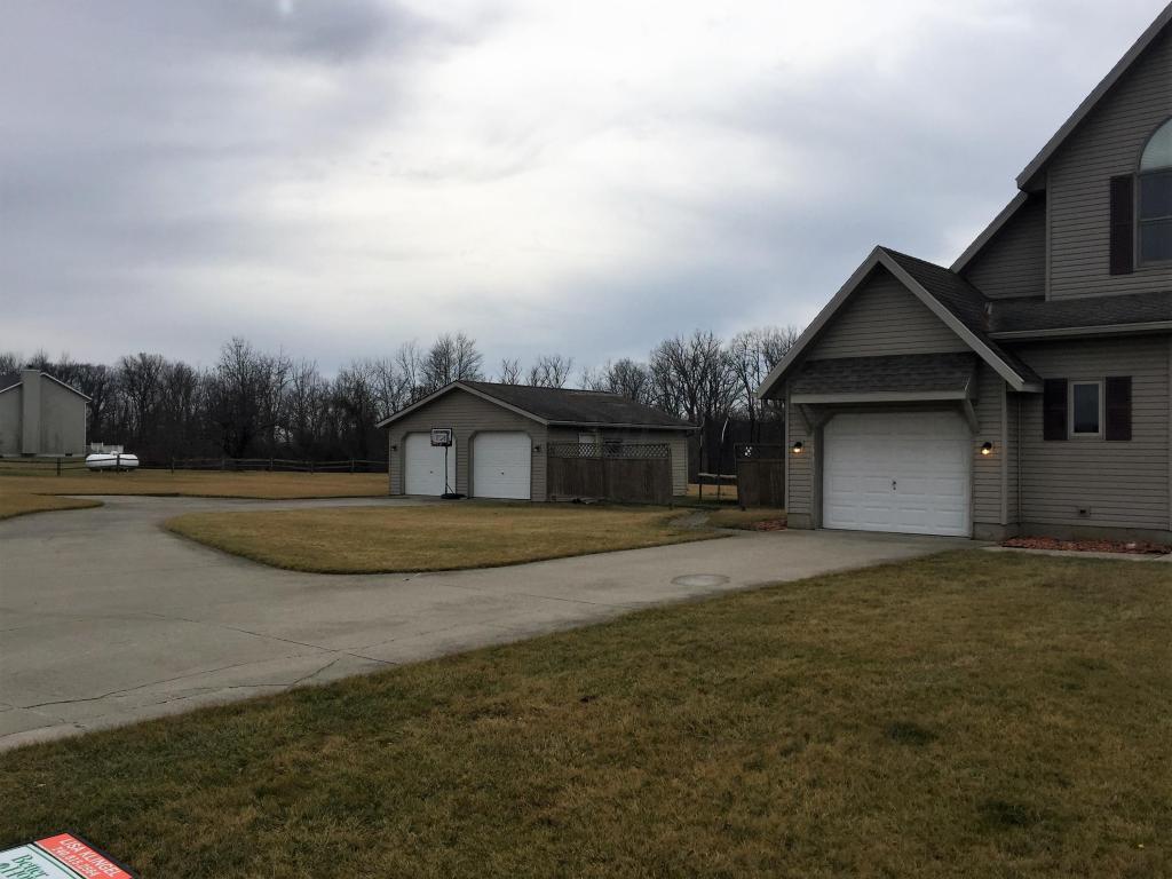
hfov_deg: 61.7
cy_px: 440
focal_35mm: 29
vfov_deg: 48.2
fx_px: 982
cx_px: 586
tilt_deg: +2.3
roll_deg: -2.2
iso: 32
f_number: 2.2
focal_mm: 4.15
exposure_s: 1/1364
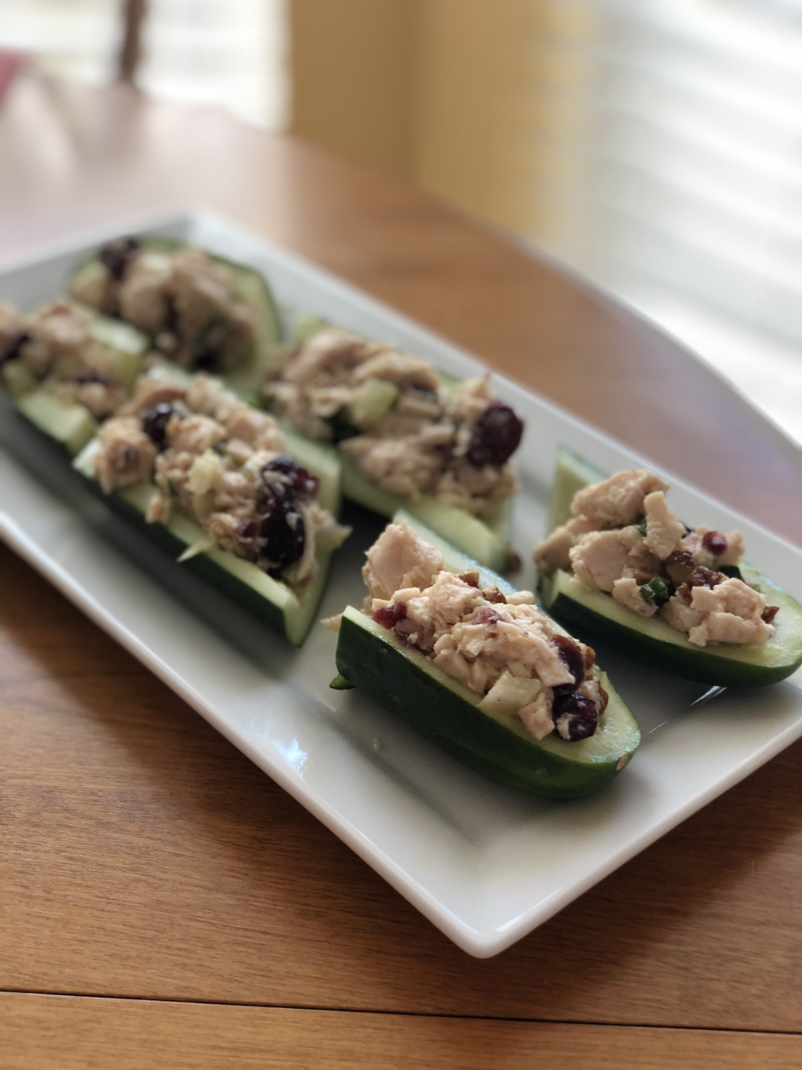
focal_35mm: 52
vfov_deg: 36.8
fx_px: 1606
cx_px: 401
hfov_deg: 28.0
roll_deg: -0.7
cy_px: 535
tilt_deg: -36.9
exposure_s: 1/60
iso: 20
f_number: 2.4
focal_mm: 6
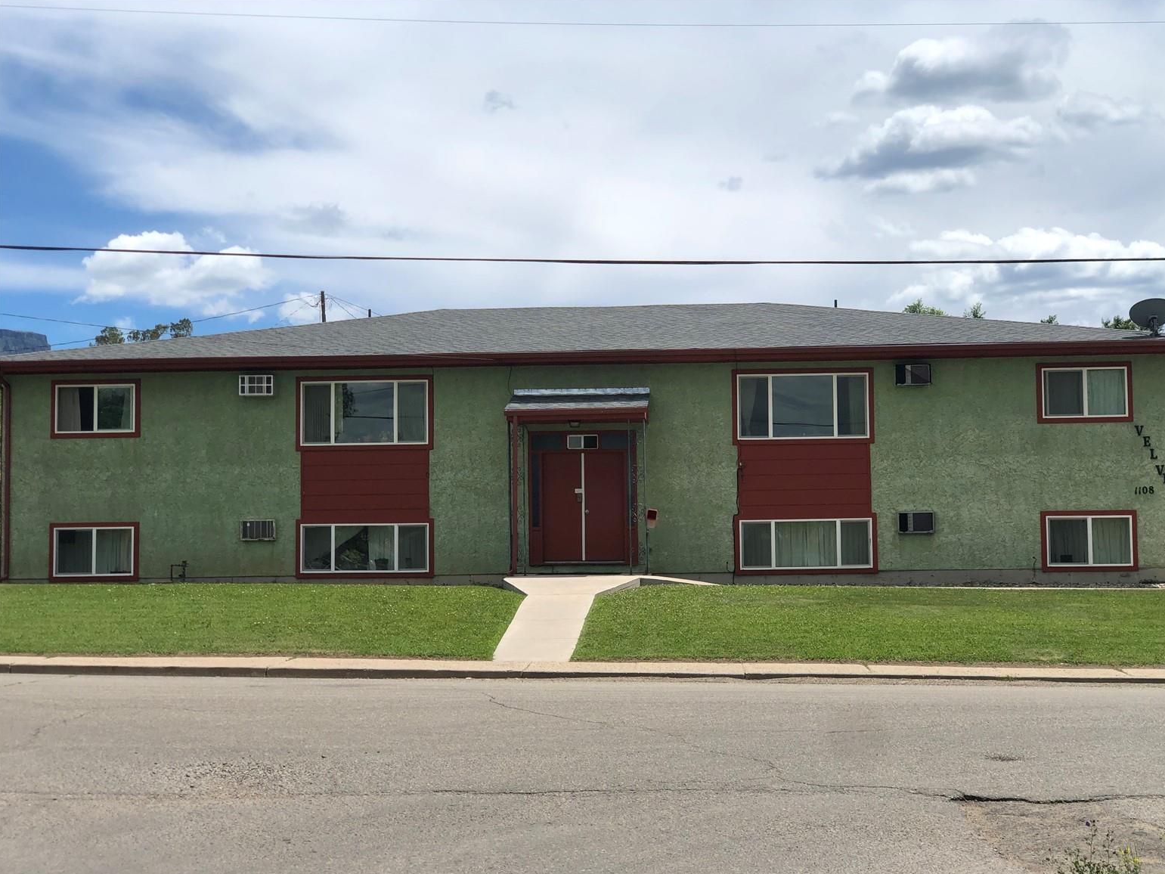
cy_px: 449
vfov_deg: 27.0
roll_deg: +0.9
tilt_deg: +5.5
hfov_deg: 35.5
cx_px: 602
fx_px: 1818
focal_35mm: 54
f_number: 2.4
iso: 16
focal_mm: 6
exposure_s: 1/1779
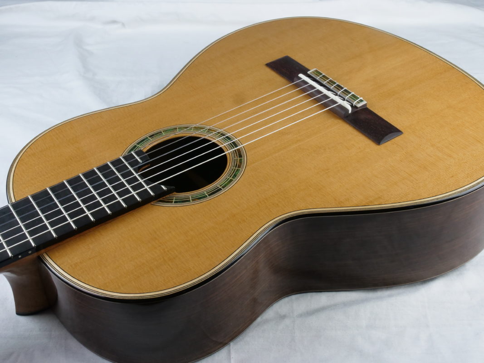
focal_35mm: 50
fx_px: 699
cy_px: 182
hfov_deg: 38.2
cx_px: 242
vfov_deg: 29.1
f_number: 11
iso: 1250
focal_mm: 25
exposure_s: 1/60
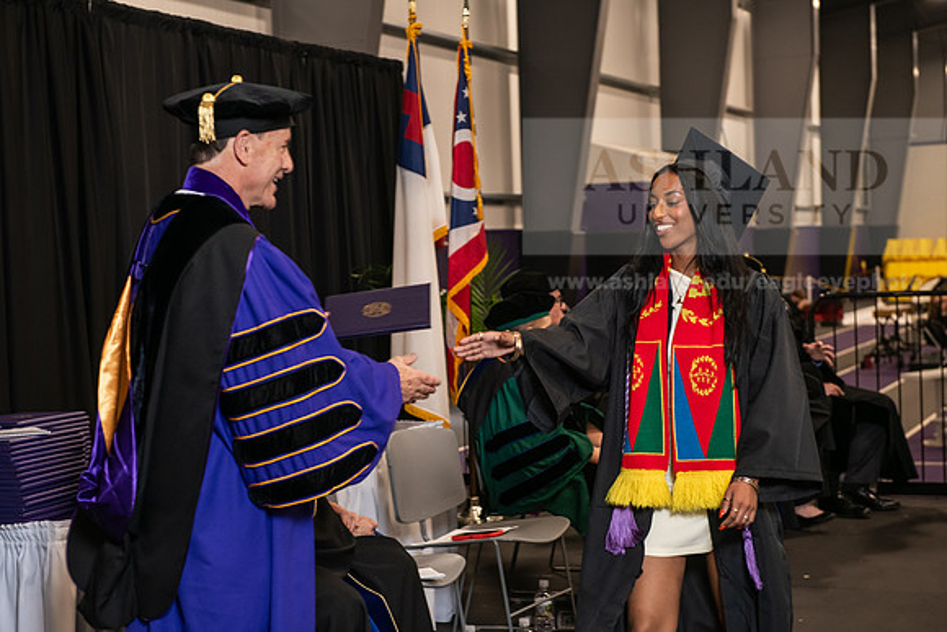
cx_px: 474
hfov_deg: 28.8
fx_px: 1842
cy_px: 316
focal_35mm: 70
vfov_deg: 19.5
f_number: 5
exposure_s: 1/125
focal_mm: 70
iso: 1600
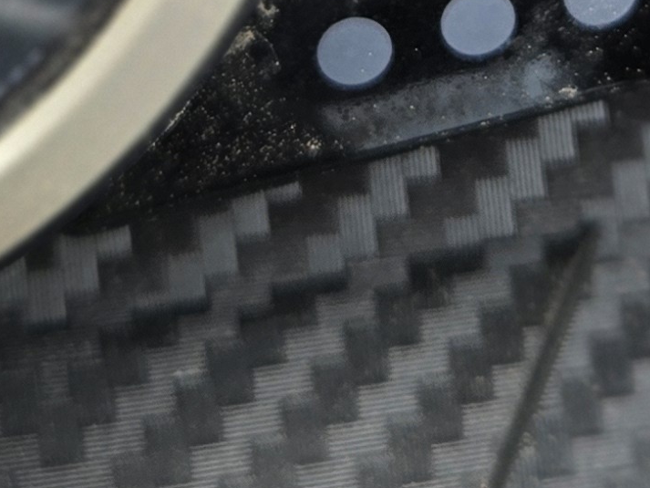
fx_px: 2423
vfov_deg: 10.6
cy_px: -481
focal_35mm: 129
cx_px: 388
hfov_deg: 15.3
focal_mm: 5.4
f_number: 1.8
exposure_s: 1/174
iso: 25
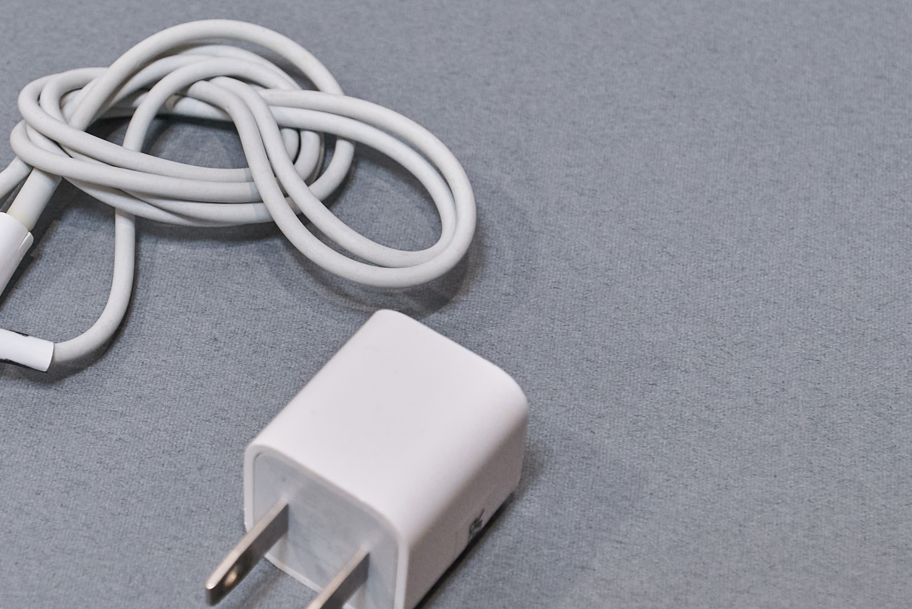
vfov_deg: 13.6
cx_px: 232
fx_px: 2559
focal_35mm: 101
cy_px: 318
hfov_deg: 20.1
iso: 160
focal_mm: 24
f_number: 4
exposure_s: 1/30
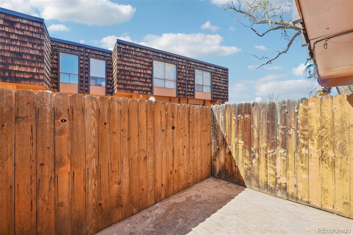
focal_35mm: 15
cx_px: 176
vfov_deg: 77.3
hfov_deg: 100.4
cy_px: 118
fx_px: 147
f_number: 8
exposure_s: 1/100
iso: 800
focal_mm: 10
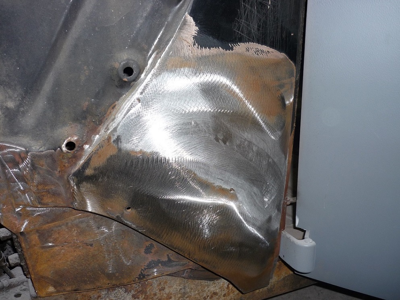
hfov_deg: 55.3
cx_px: 200
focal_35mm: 33
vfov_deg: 43.0
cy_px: 150
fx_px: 381
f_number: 2.8
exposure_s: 1/30
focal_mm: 5.5
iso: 100
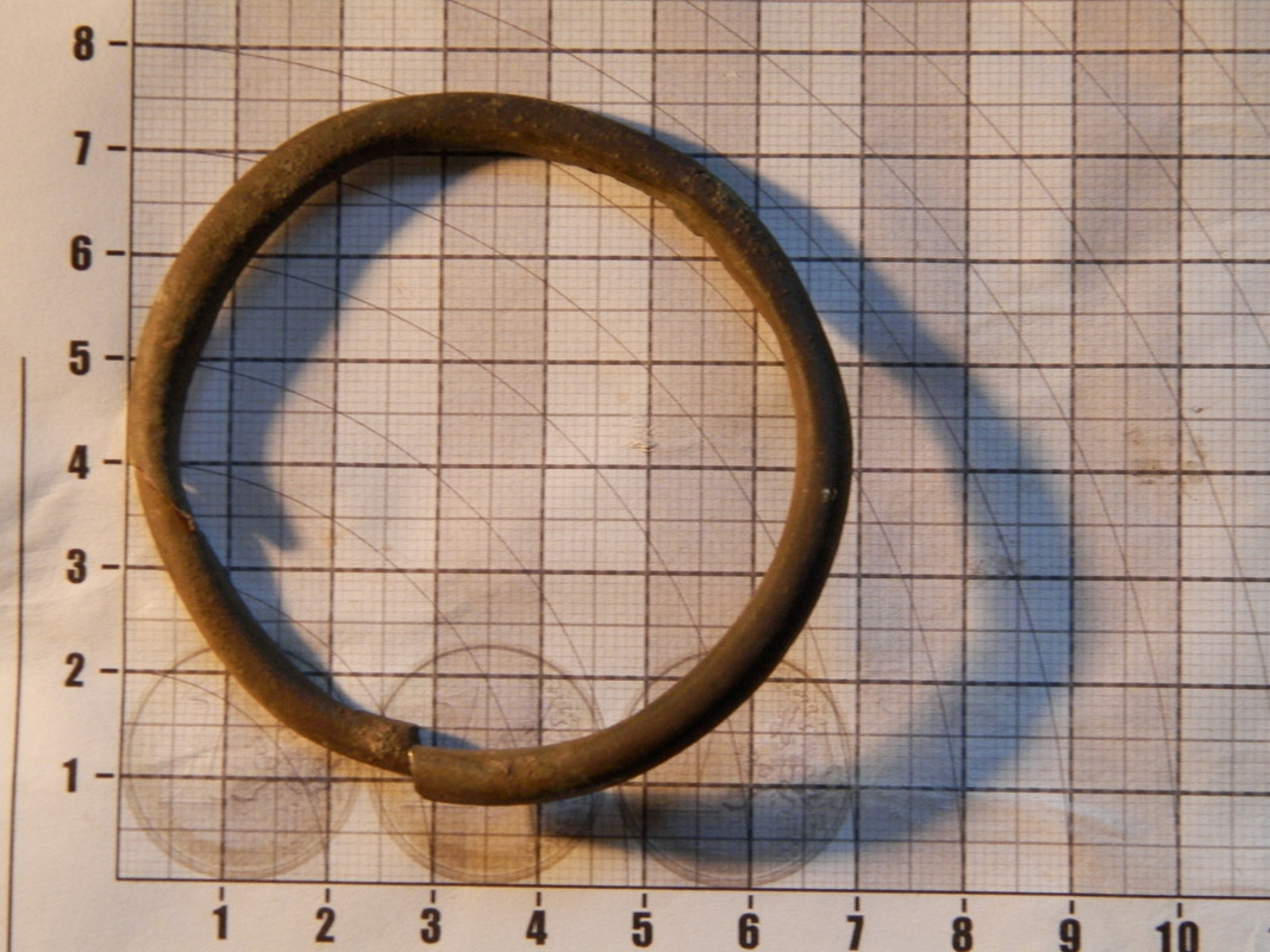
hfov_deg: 23.8
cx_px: 635
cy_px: 476
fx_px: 3008
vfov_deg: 18.0
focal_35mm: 82
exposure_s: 1/15
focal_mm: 14.6
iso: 250
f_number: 4.2
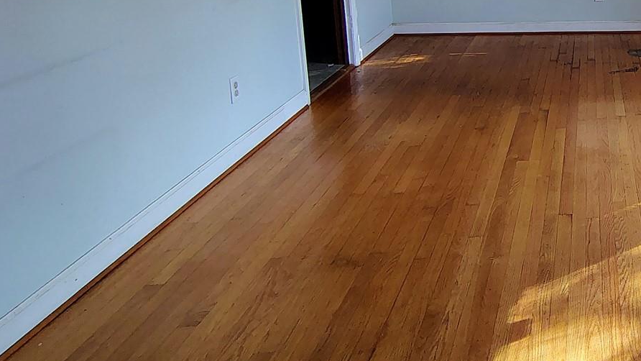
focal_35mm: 40
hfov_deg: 40.4
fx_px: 680
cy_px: 14
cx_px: 711
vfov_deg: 28.2
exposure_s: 1/60
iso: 232
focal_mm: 2.13
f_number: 2.2
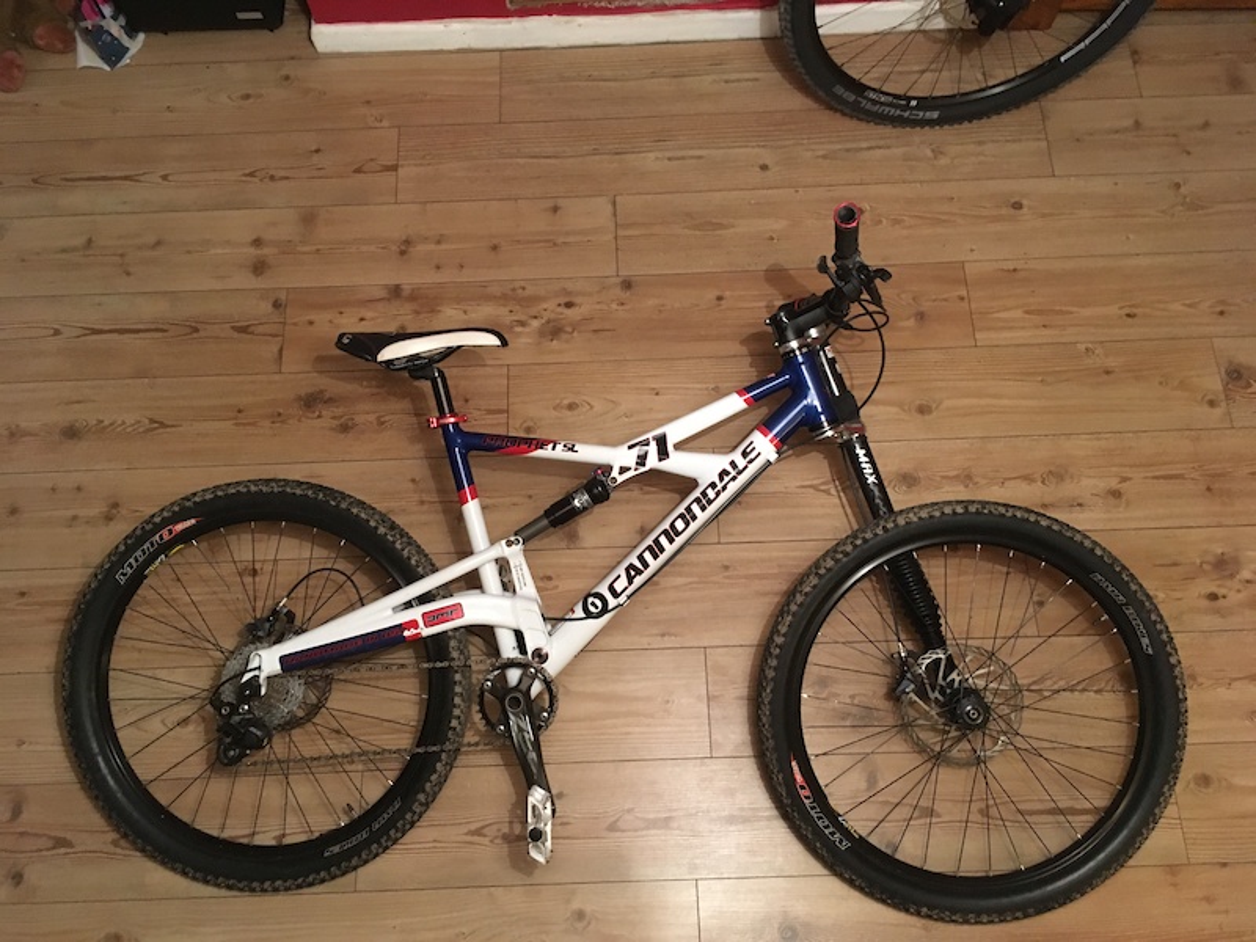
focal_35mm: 29
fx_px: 1052
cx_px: 628
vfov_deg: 48.2
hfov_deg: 61.7
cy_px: 471
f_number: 2.2
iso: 400
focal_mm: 4.15
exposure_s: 1/17
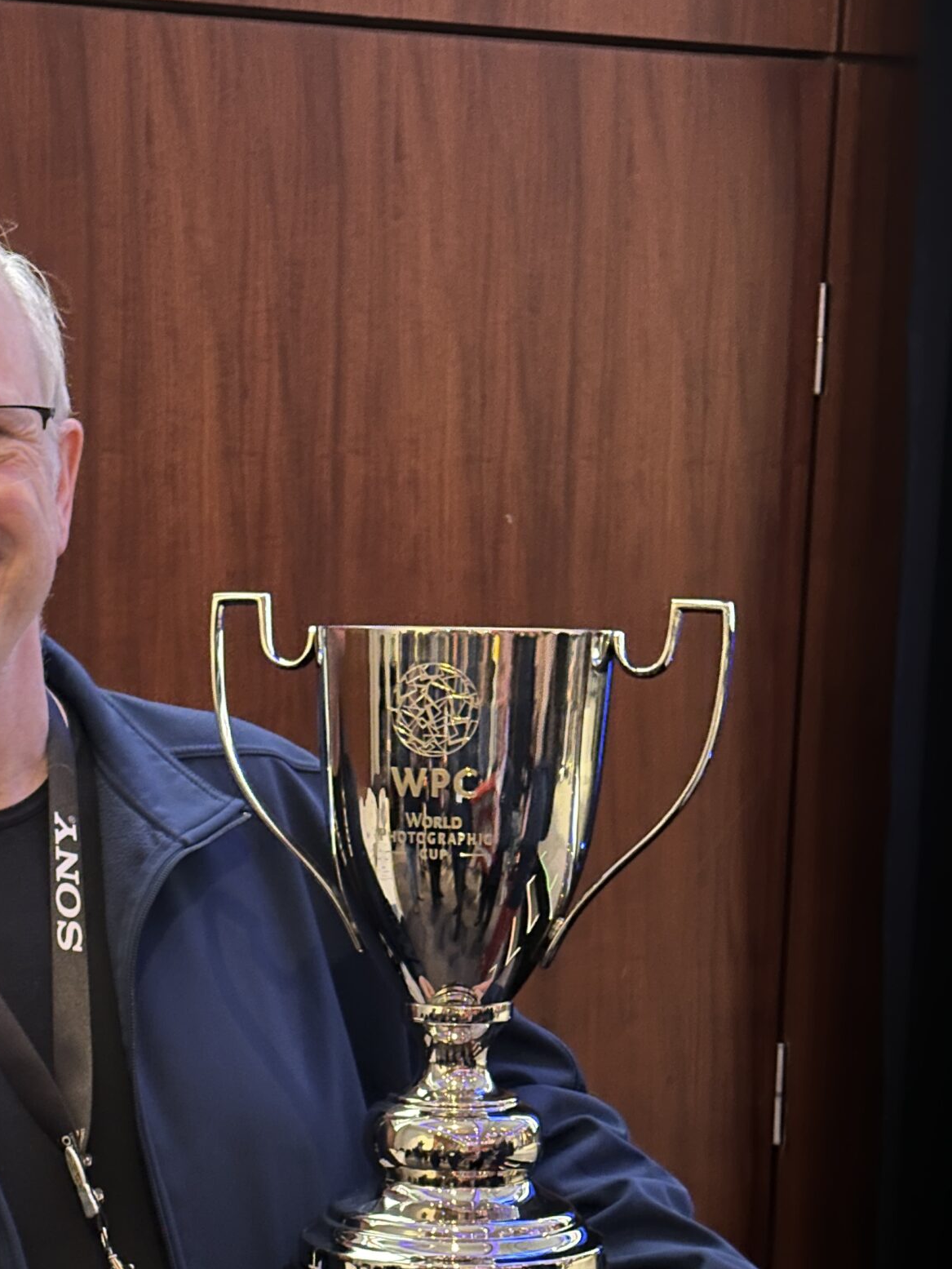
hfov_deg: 18.5
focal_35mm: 79
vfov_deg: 24.5
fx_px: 2896
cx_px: 187
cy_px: 930
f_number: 1.78
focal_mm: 6.86
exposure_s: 1/9
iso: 500
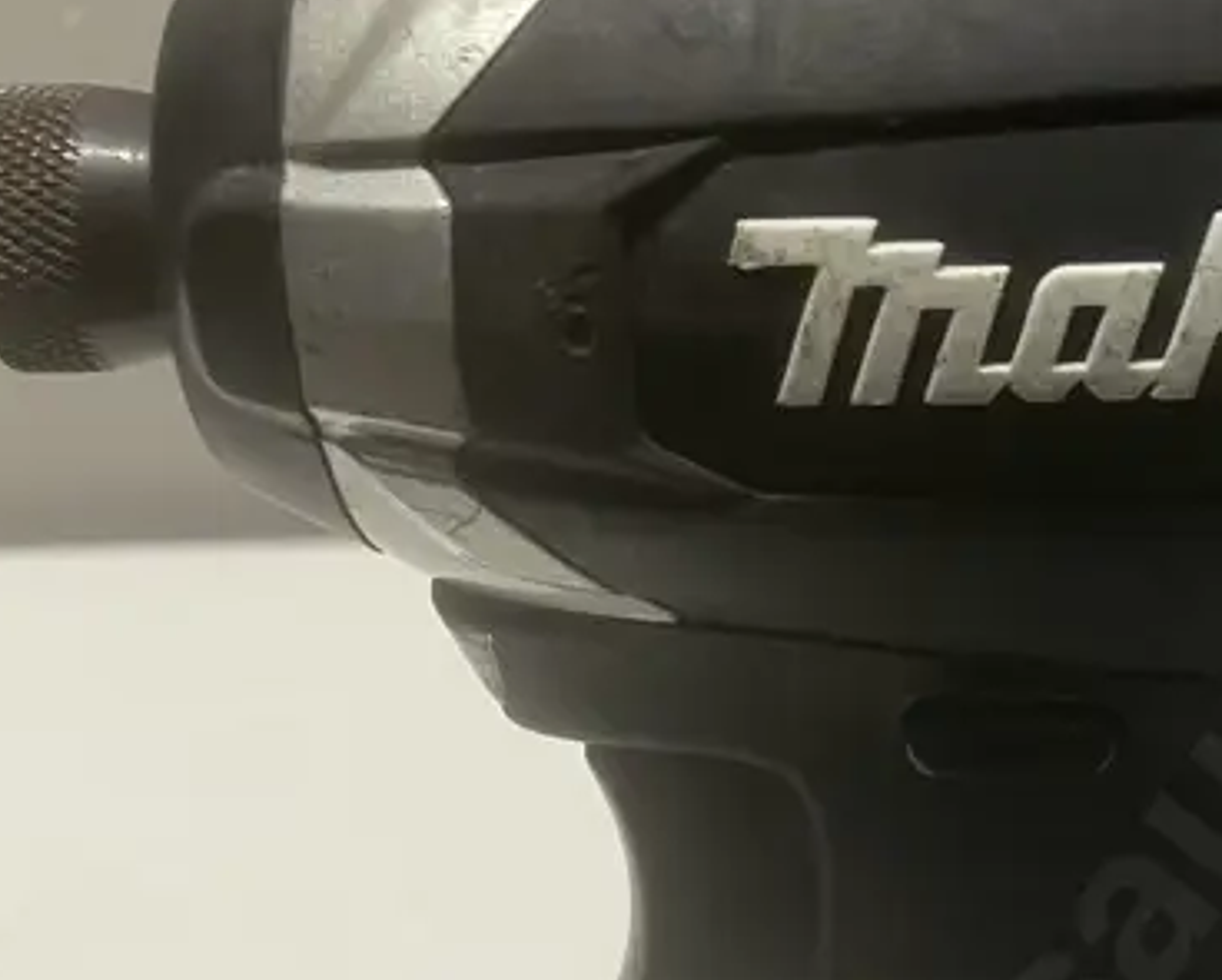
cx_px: 1039
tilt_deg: -25.4
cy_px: 1050
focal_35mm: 76
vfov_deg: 19.4
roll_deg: +2.4
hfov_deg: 24.5
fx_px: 2751
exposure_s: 1/50
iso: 80
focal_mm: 3.99
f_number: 1.8
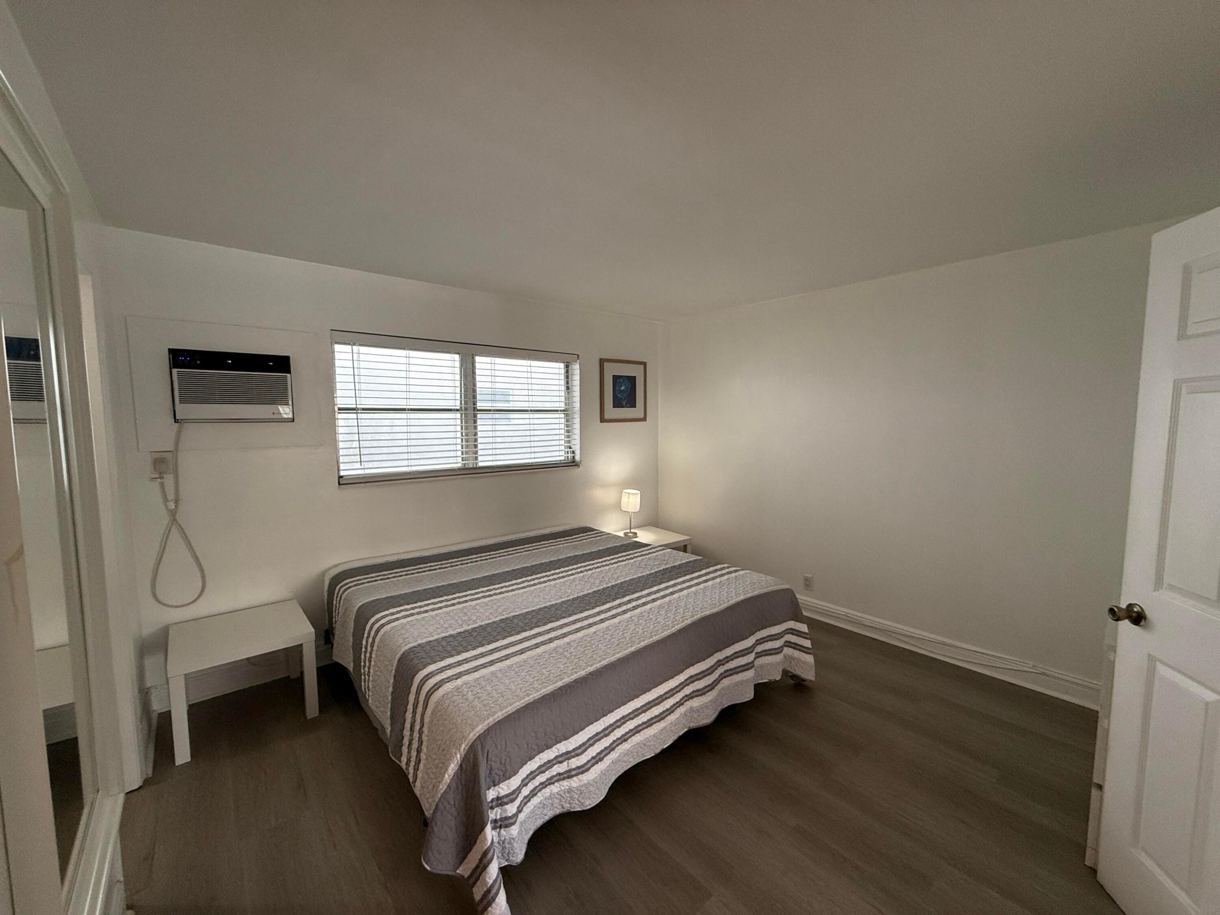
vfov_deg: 85.7
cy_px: 458
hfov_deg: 102.1
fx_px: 493
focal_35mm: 14
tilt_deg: -4.7
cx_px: 610
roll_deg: +0.0
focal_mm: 2.22
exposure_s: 1/120
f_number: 2.2
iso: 200
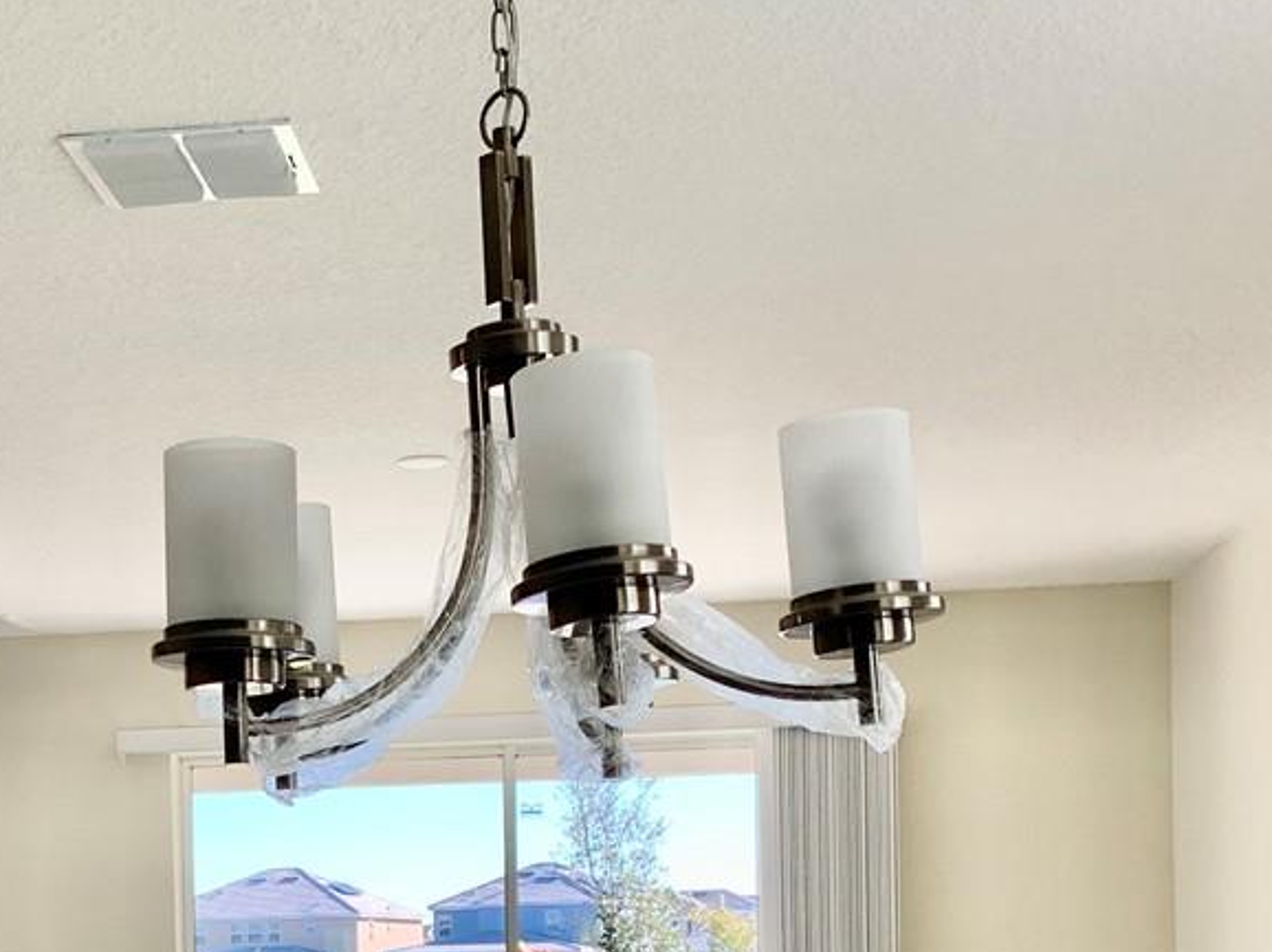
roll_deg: +0.3
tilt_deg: -0.8
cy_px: 1053
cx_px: 231
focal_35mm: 72
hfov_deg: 26.5
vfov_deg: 19.5
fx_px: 2645
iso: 25
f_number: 1.8
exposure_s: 1/181
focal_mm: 4.25
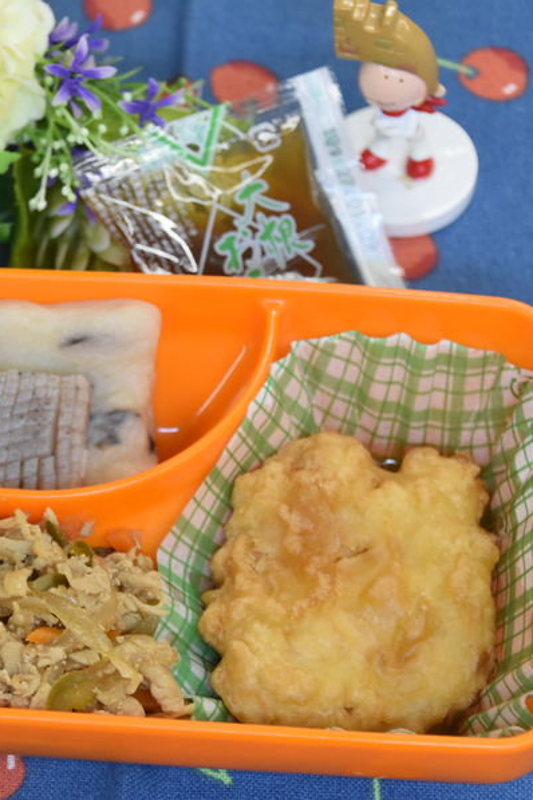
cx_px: 159
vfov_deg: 14.0
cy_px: 399
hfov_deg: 9.3
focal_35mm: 147
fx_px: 3259
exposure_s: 1/125
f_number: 5.3
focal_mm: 65
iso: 1400
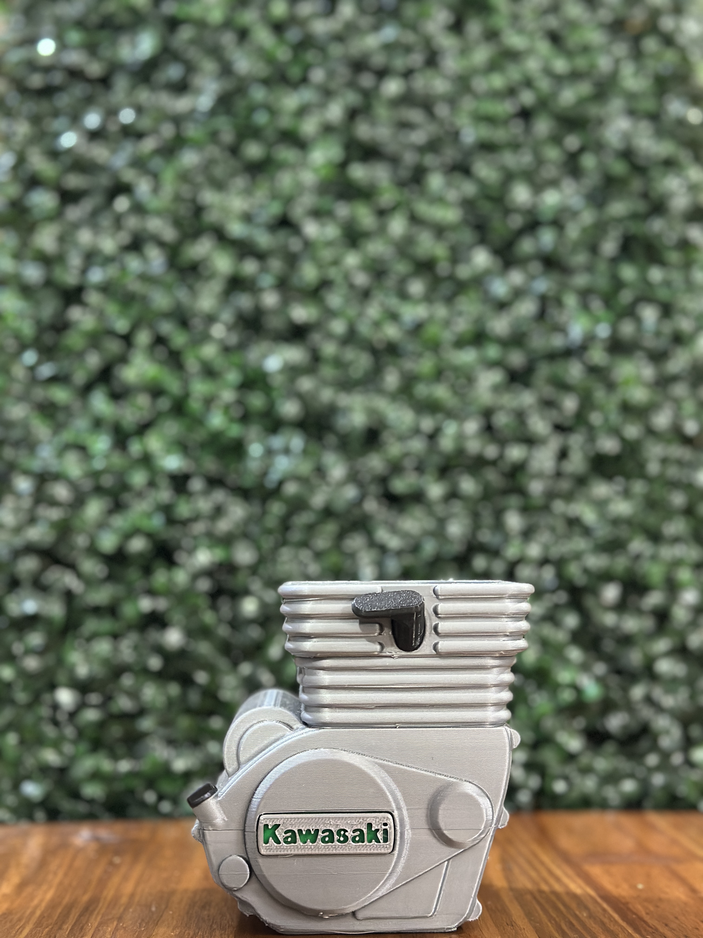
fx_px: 1300
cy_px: 469
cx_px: 352
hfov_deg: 30.3
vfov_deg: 39.7
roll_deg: -0.2
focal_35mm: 48
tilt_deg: +5.0
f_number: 1.78
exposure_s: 1/33
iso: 640
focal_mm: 6.86
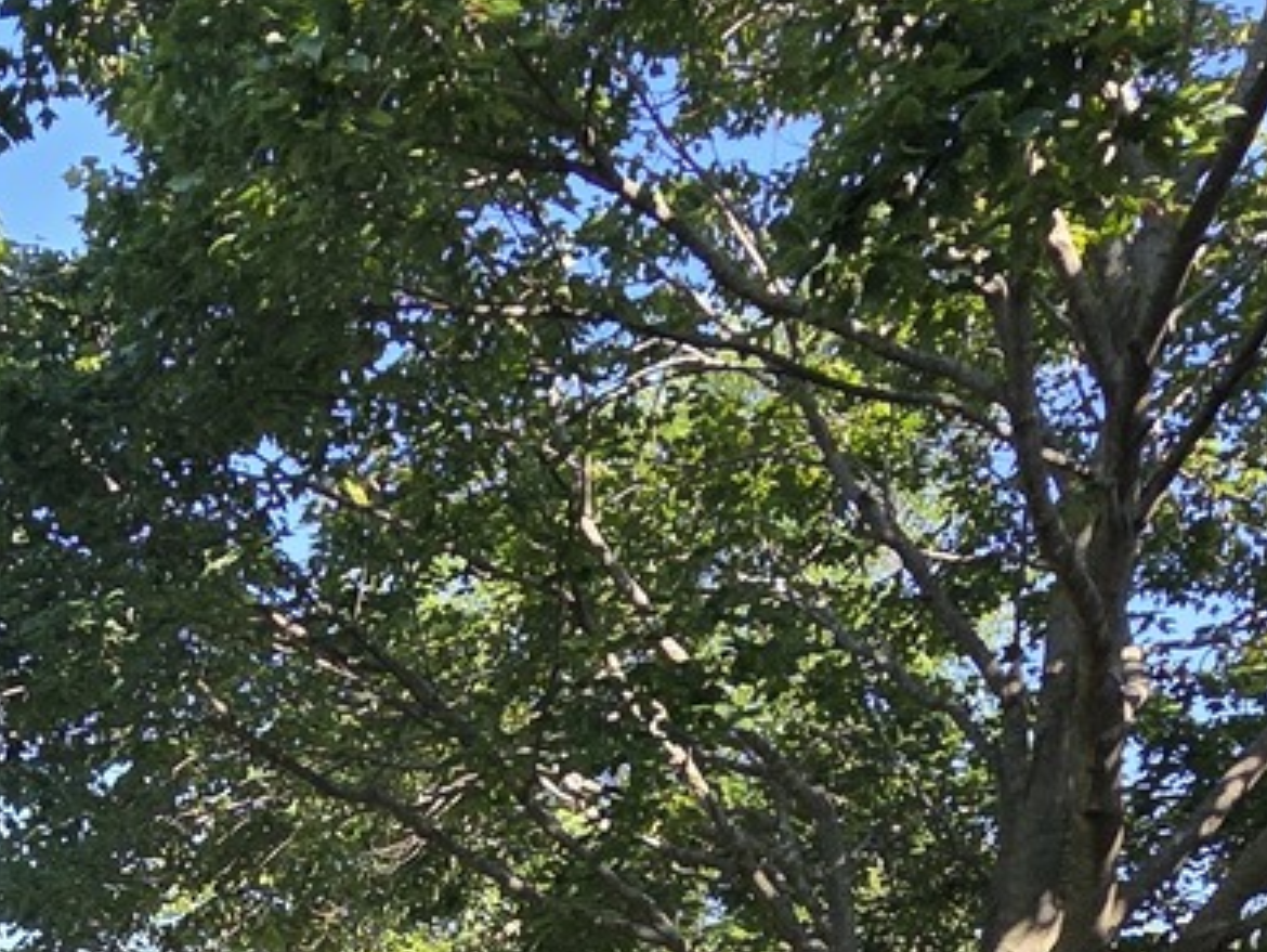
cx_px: 39
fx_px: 1758
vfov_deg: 24.5
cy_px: 1374
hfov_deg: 36.2
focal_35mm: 48
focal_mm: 2.2
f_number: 2.2
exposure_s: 1/562
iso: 50
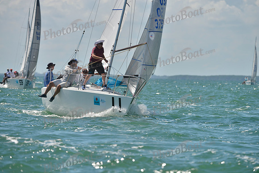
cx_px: 130
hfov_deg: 6.1
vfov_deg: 4.0
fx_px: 2447
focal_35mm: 340
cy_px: 86
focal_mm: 340
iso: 200
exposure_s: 1/1250
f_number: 7.1
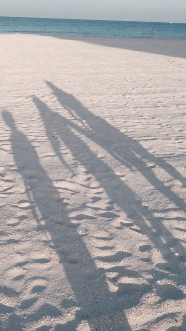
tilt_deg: -22.4
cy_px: 209
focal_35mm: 48
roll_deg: -1.3
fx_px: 421
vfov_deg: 42.5
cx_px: 64
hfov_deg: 24.8
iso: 50
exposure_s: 1/1153
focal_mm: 4.12
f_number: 2.4
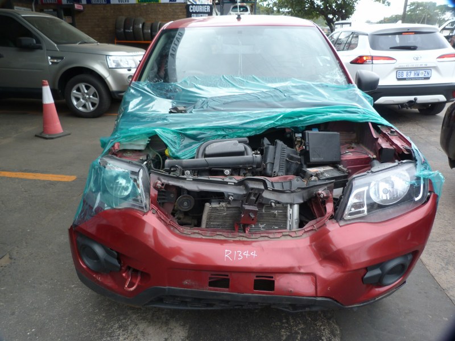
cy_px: 170
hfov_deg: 69.4
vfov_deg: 54.9
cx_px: 228
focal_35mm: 25
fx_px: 329
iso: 80
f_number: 3.6
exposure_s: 1/100
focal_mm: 4.5
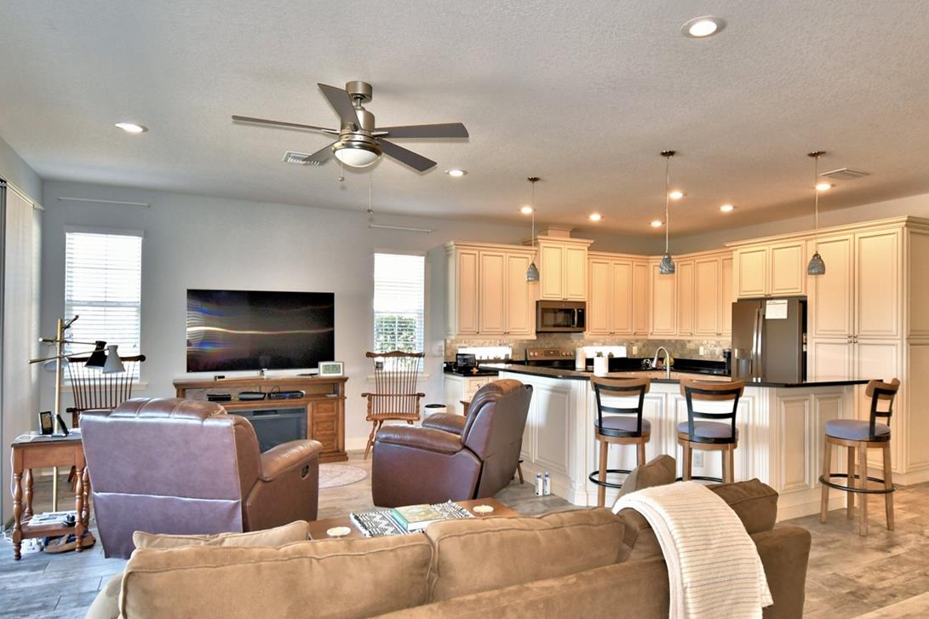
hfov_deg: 78.5
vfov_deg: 57.2
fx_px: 568
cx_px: 496
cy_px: 324
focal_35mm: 22
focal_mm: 10
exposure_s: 1/40
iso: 200
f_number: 4.5
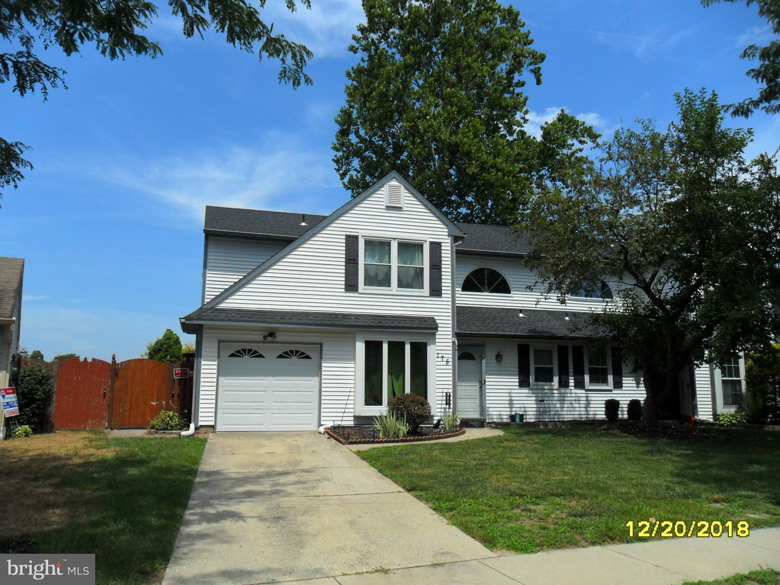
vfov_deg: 51.4
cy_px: 292
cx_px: 390
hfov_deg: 65.3
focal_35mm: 27
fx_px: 608
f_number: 8.9
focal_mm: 4.9
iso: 100
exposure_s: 1/350
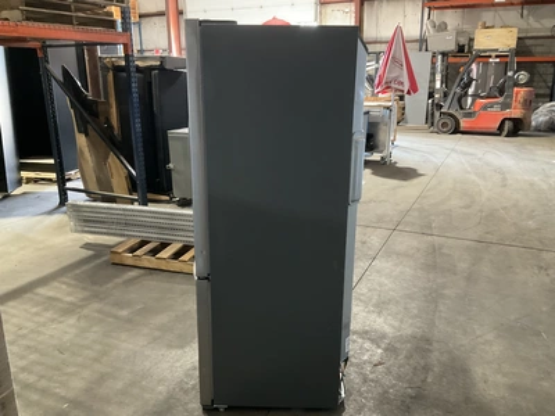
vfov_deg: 48.2
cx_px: 278
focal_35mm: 29
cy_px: 208
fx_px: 465
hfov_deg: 61.7
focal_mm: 3
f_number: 1.8
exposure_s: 1/40
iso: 320
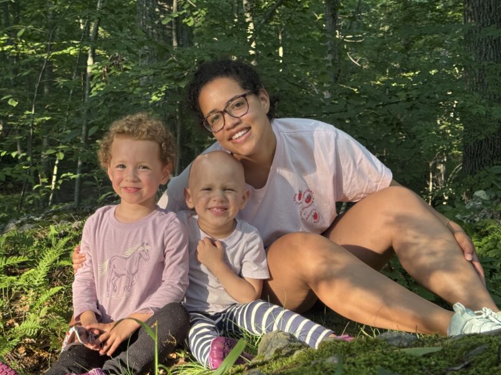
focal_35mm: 61
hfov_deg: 31.7
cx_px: 221
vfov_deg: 24.0
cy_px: 207
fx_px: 883
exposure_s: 1/204
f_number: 1.78
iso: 64
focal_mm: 6.76
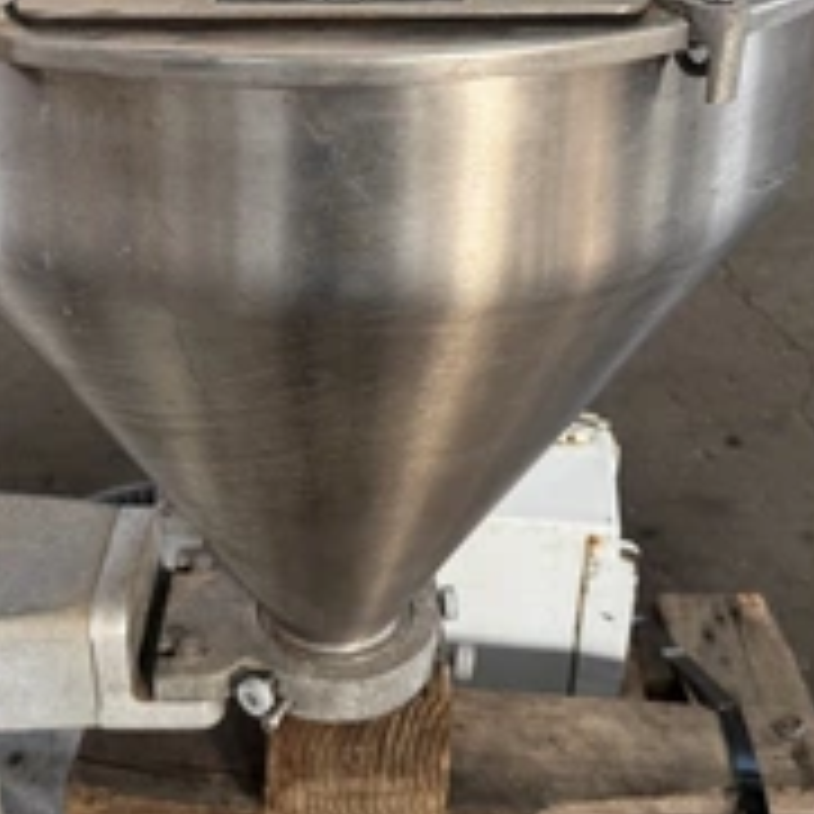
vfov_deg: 35.9
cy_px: 310
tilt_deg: -30.4
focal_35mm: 47
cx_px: 306
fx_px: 1250
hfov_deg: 35.9
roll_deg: +1.6
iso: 125
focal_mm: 6.76
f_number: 1.78
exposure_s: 1/60
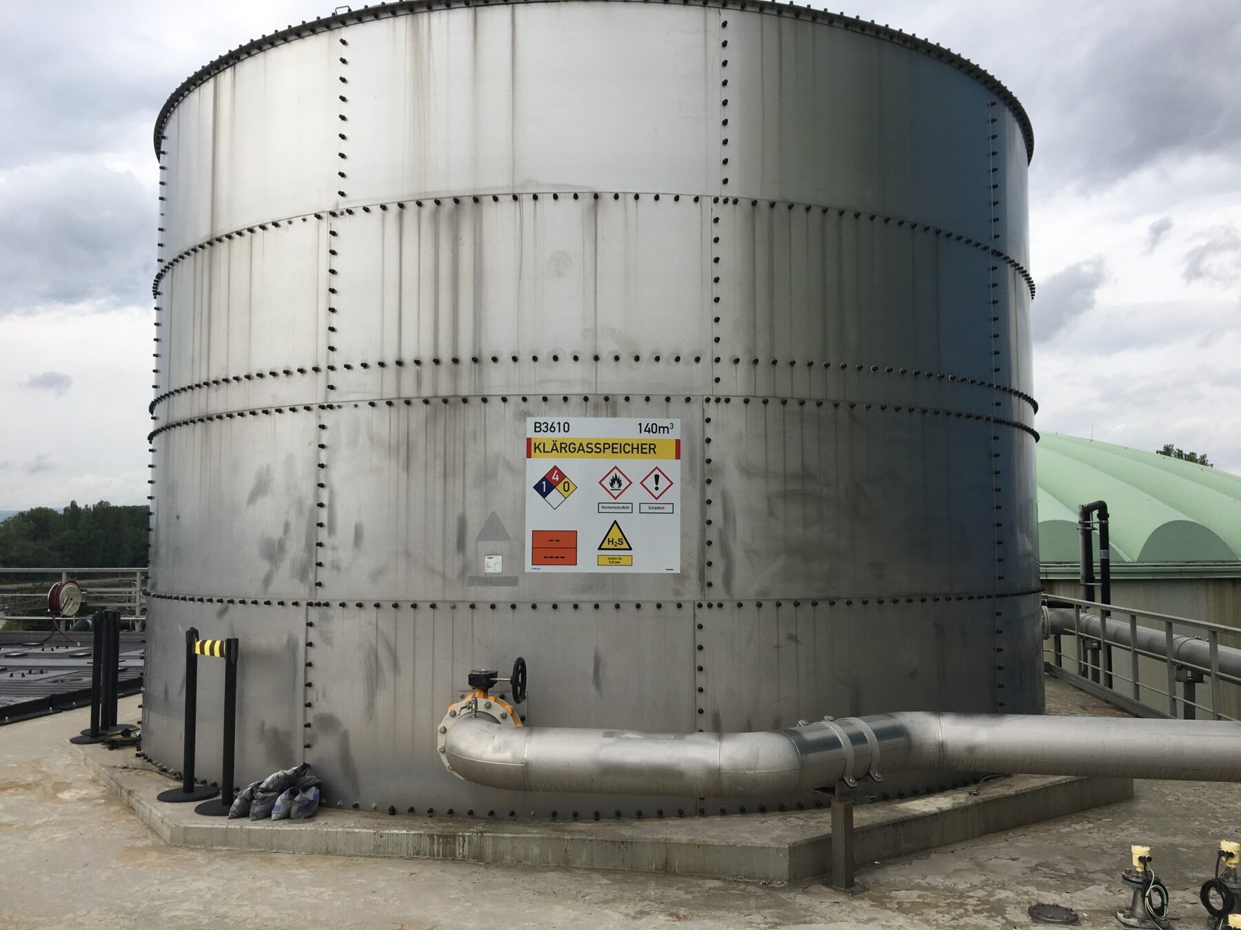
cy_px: 465
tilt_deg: +4.9
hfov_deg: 61.7
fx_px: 1040
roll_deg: +1.0
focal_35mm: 29
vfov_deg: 48.2
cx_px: 620
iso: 25
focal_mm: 4.15
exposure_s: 1/1603
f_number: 2.2
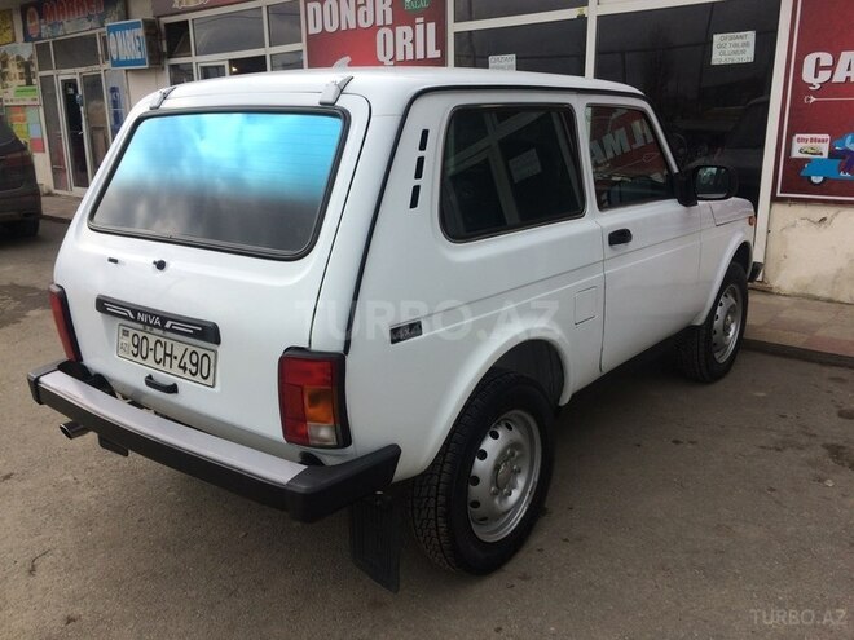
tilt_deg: -15.9
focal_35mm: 29
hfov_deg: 61.7
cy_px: 320
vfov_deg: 48.2
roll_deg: +0.4
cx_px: 427
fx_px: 715
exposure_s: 1/1109
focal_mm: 4.15
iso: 32
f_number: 2.2
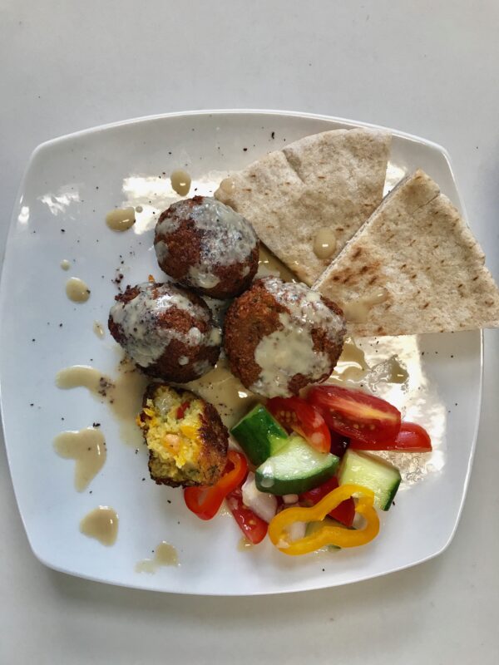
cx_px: 250
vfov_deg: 63.4
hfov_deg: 49.7
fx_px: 538
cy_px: 332
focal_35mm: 28
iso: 25
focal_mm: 3.99
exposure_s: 1/30
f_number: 1.8
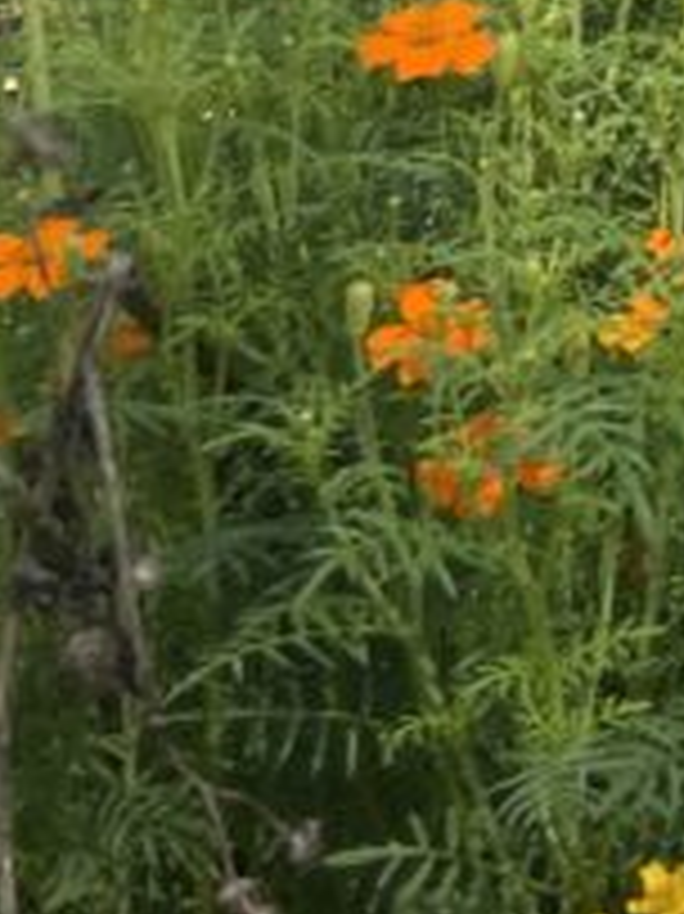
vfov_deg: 14.4
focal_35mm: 131
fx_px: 3455
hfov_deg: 9.3
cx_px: 1966
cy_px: -275
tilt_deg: -11.3
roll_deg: -1.7
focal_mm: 4.2
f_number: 1.6
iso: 32
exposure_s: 1/1689
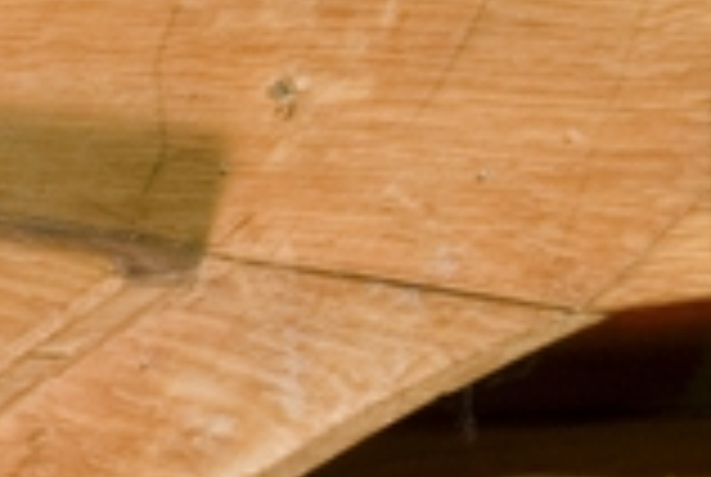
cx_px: -1588
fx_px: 4511
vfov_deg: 6.0
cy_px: 646
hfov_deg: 7.6
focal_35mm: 228
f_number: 14
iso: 200
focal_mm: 20
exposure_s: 1/1.25
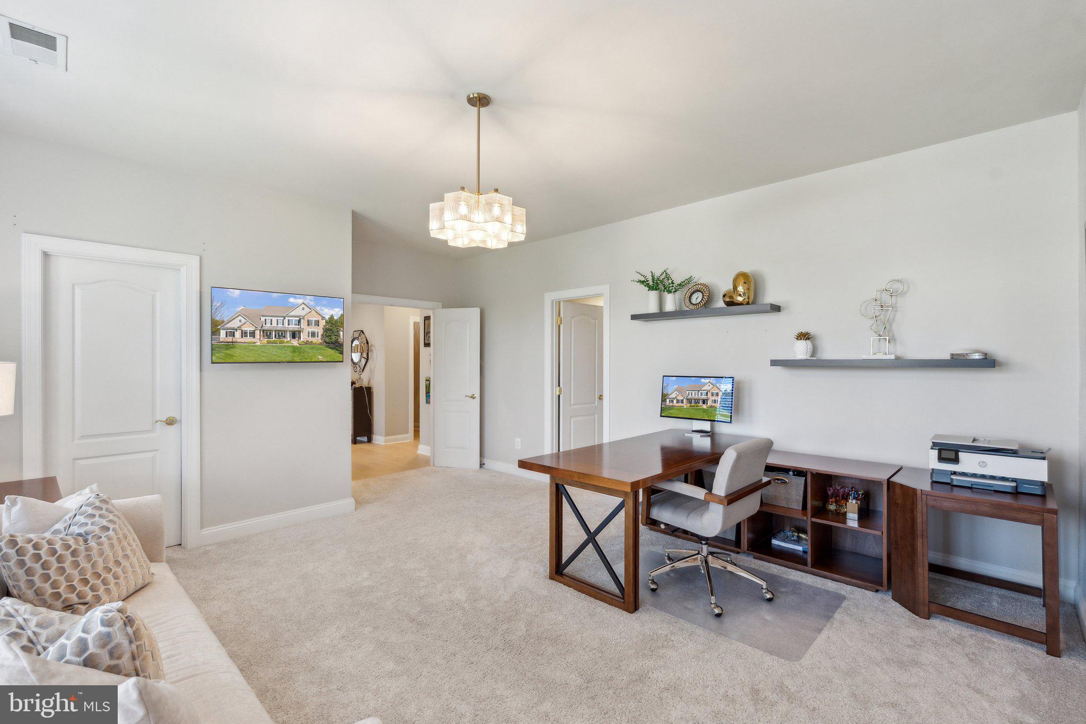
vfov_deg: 73.7
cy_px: 362
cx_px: 543
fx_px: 483
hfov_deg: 96.7
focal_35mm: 16
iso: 800
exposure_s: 1/40
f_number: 7.1
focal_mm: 16
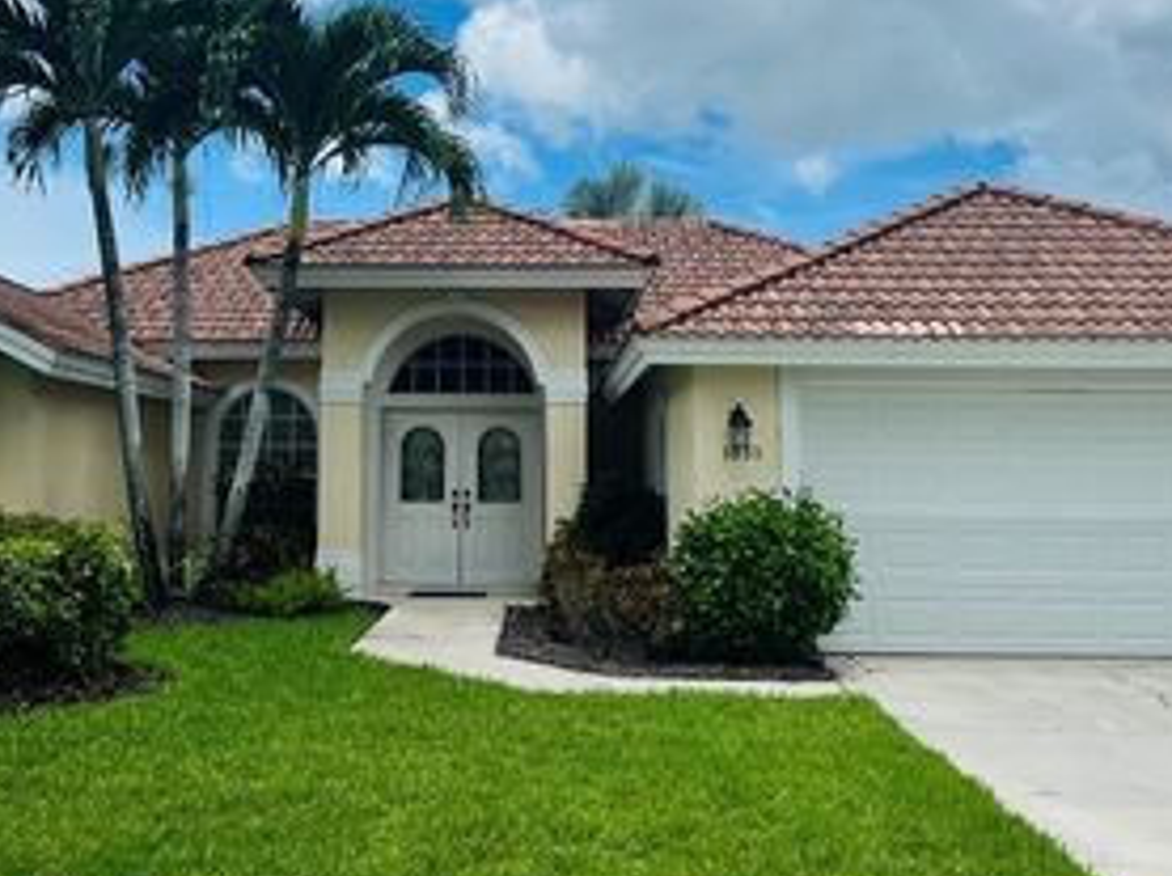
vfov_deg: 30.4
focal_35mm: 47
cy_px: 243
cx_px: 495
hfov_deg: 40.4
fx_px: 1589
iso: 50
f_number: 1.5
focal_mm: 5.7
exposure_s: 1/6579
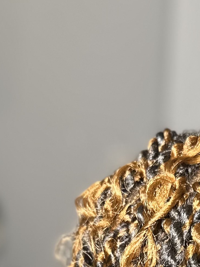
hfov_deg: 14.4
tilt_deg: -28.1
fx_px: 762
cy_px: 418
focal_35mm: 99
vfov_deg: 17.5
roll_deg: -7.2
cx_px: 250
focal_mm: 6.86
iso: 125
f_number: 1.78
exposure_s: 1/100
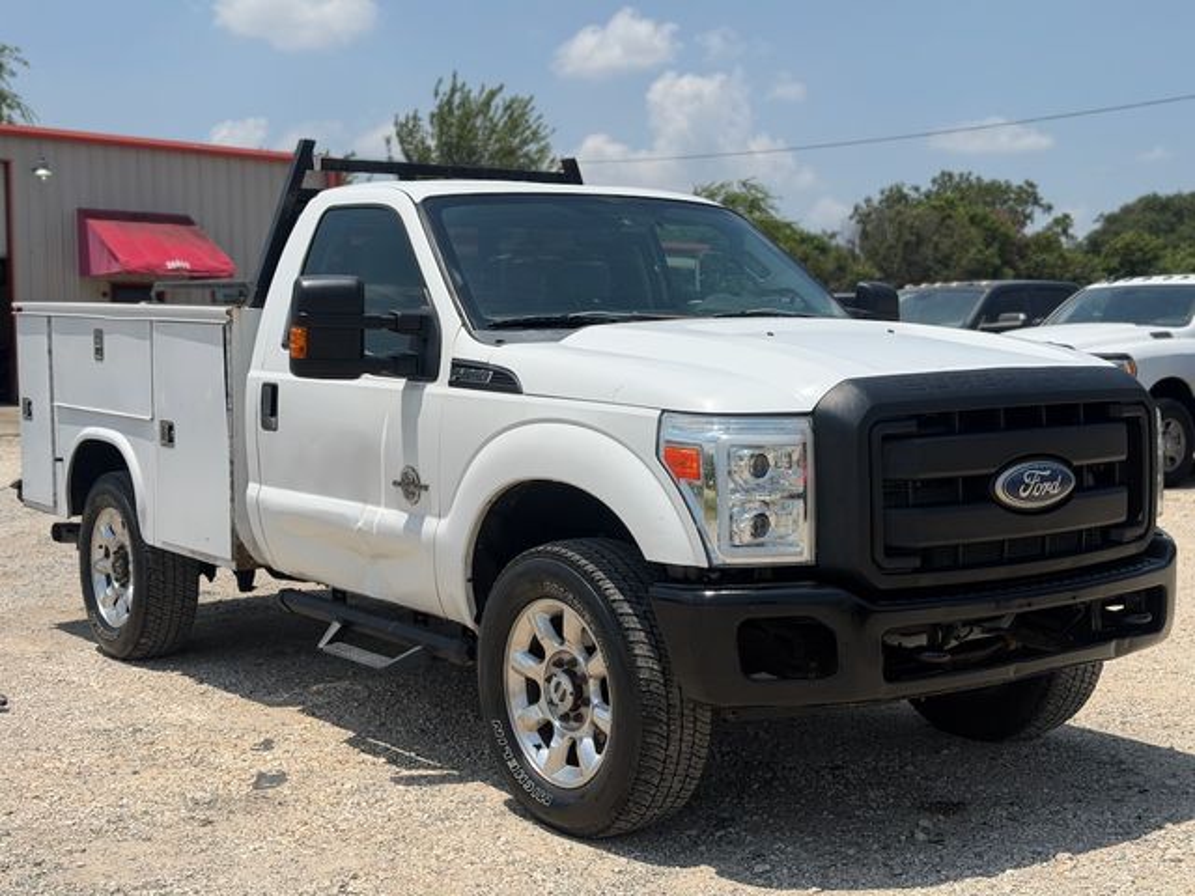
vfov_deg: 30.3
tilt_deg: -3.1
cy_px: 448
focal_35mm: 48
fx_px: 1657
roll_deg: +0.6
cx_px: 598
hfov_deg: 39.7
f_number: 1.78
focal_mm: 6.76
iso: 64
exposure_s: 1/9901
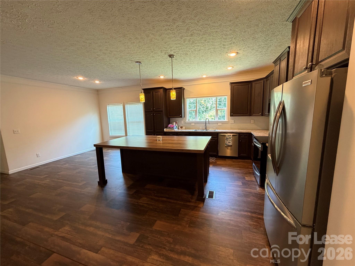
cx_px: 178
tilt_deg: -6.3
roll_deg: +1.9
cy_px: 133
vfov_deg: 85.7
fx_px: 144
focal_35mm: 14
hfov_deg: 102.1
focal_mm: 2.22
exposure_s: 1/60
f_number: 2.2
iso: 320
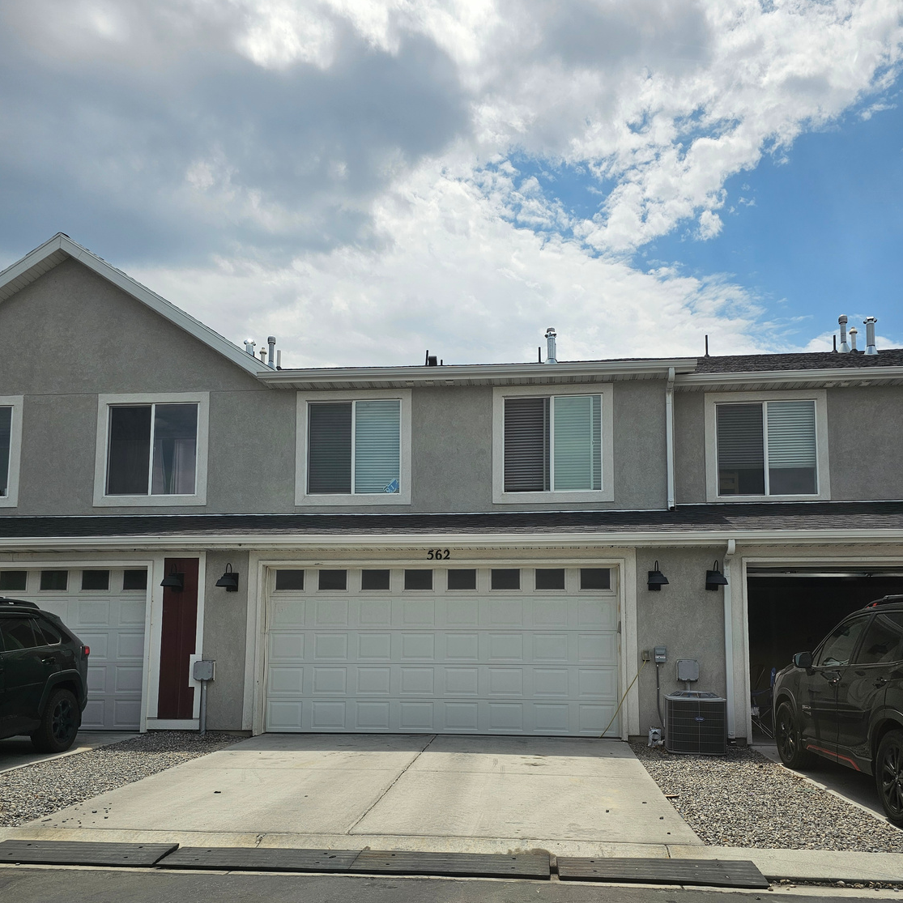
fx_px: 826
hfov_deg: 57.3
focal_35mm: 28
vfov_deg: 56.4
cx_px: 452
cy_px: 582
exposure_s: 1/607
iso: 10
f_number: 1.7
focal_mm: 6.3
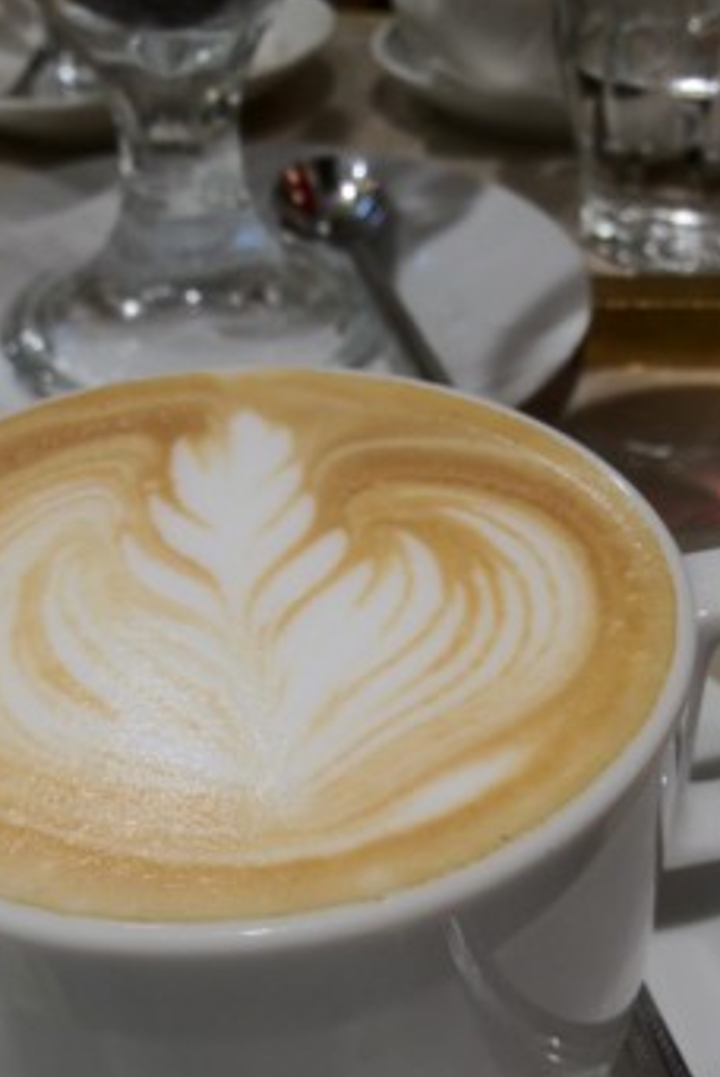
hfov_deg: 28.1
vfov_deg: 41.0
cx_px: 291
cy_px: 629
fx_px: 1437
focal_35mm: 48
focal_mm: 4.28
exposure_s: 1/24
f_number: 2.4
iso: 64
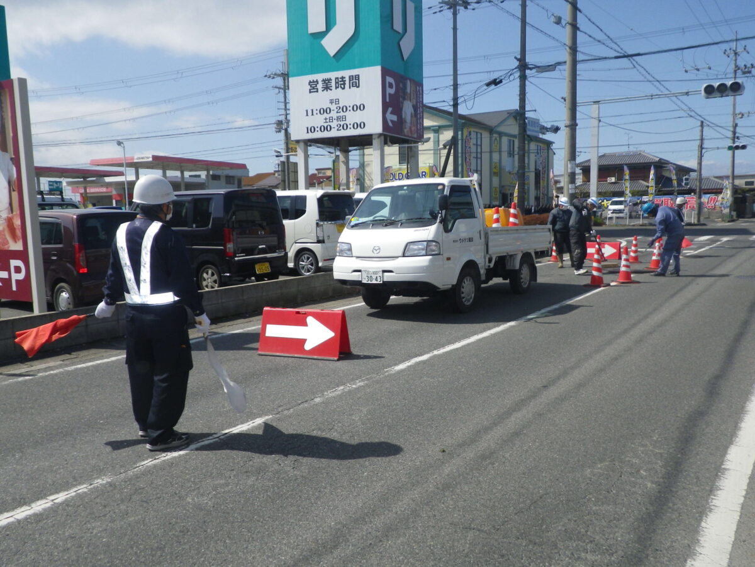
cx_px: 378
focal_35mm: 28
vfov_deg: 49.7
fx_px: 611
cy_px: 284
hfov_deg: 63.4
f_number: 4.2
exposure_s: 1/800
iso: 80
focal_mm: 5
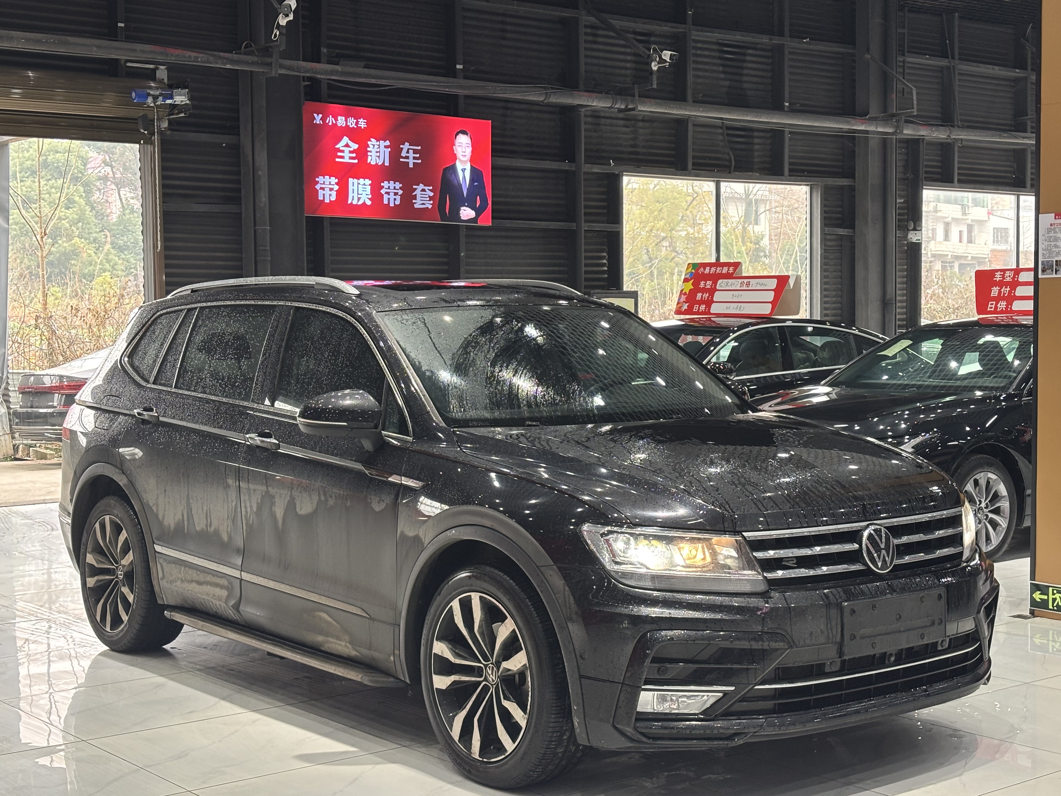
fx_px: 1624
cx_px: 527
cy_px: 394
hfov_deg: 36.2
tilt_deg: -1.2
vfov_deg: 27.5
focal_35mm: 53
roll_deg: +0.8
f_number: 1.6
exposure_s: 1/33
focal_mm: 5.96
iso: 100
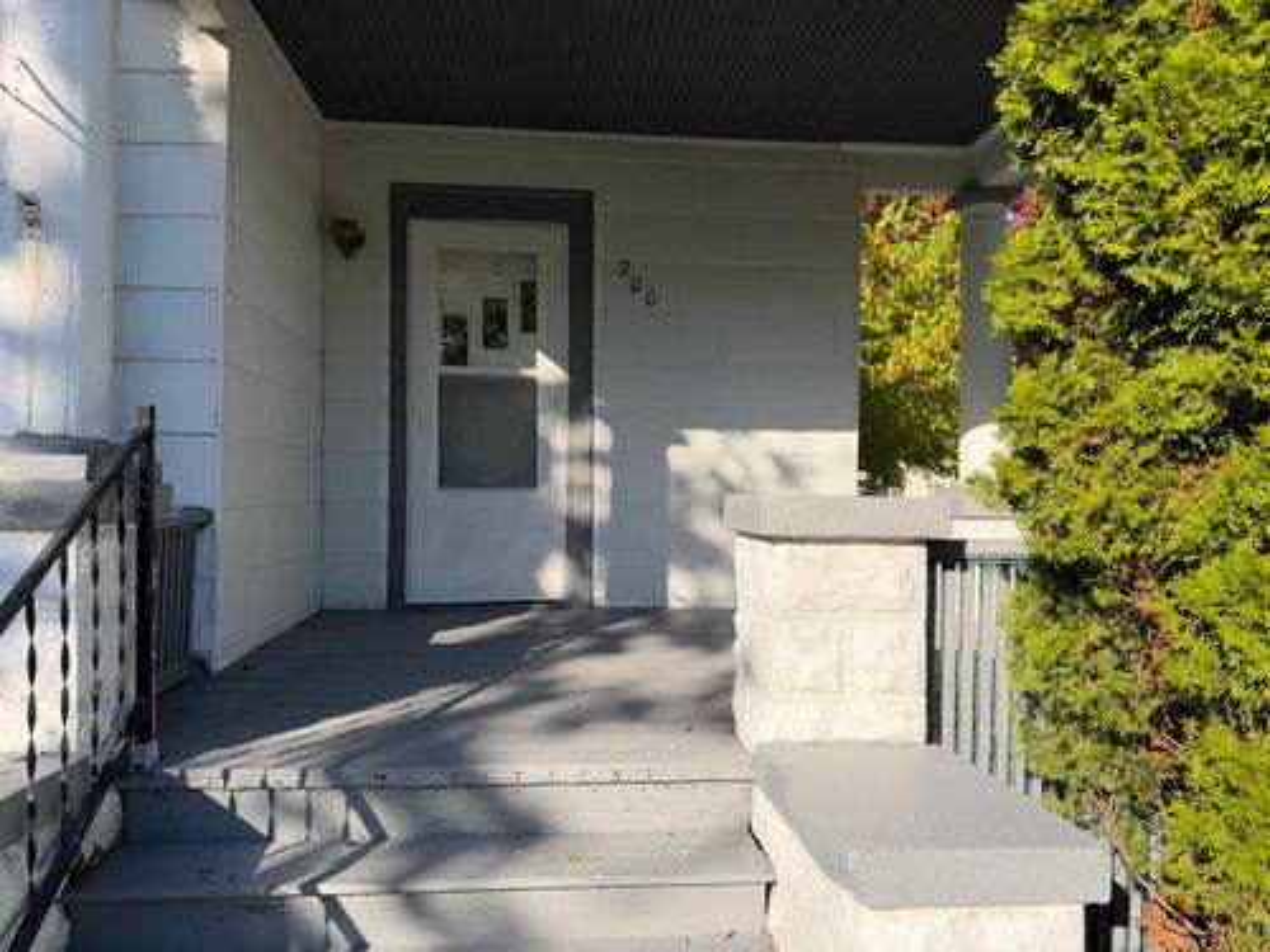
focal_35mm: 24
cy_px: 476
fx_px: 881
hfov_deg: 71.6
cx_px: 635
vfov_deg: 56.8
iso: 80
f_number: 1.8
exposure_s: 1/2976
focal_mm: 6.93
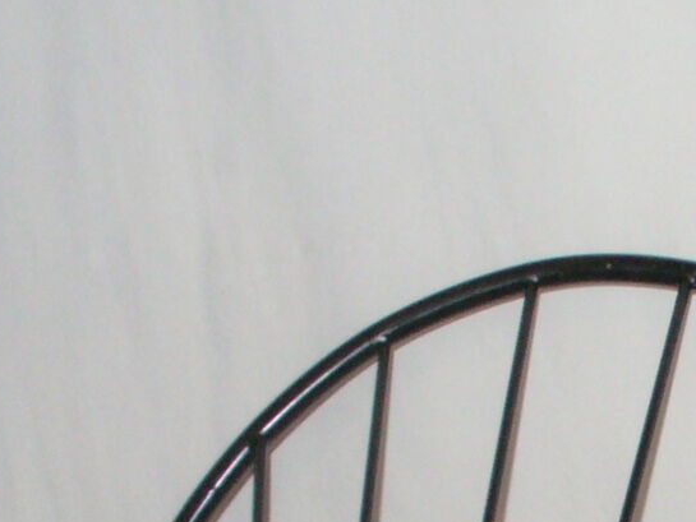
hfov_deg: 13.1
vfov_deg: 10.3
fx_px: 2795
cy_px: 775
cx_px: 1166
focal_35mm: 139
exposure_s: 1/30
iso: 200
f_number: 2.8
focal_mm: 6.1
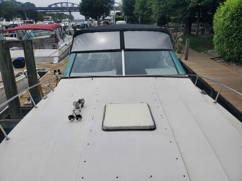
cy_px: 90
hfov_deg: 67.3
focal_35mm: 26
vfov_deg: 53.1
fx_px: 182
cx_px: 121
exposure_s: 1/3623
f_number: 2.4
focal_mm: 4.3
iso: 50
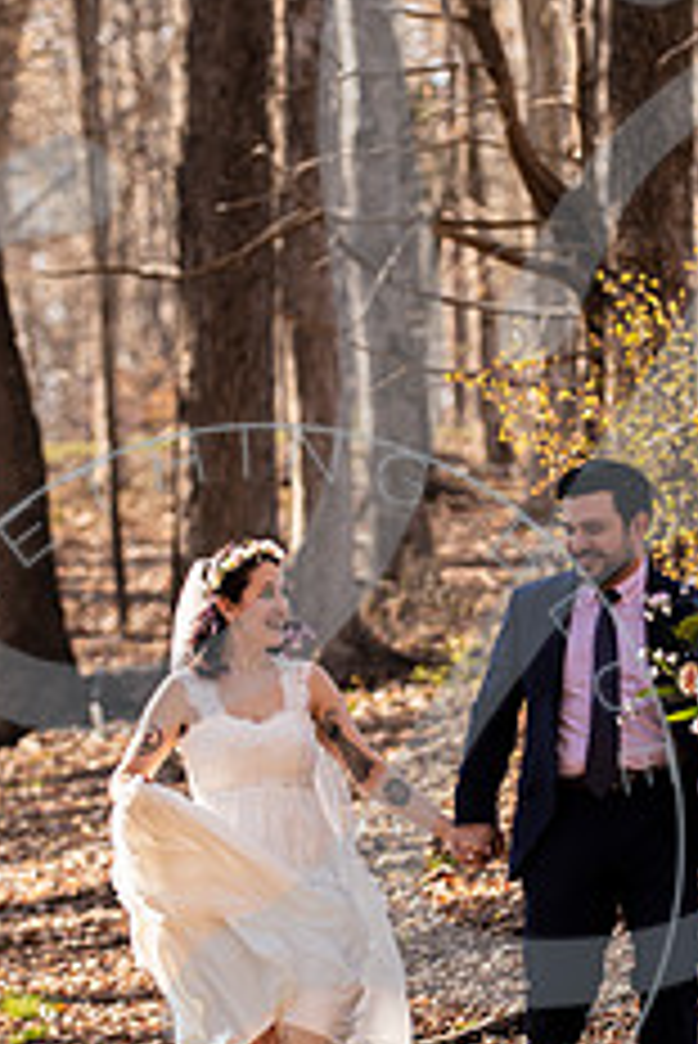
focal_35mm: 242
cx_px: 468
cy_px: 500
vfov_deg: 8.5
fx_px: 7027
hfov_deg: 5.7
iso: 100
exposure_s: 1/800
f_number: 2.8
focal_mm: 125
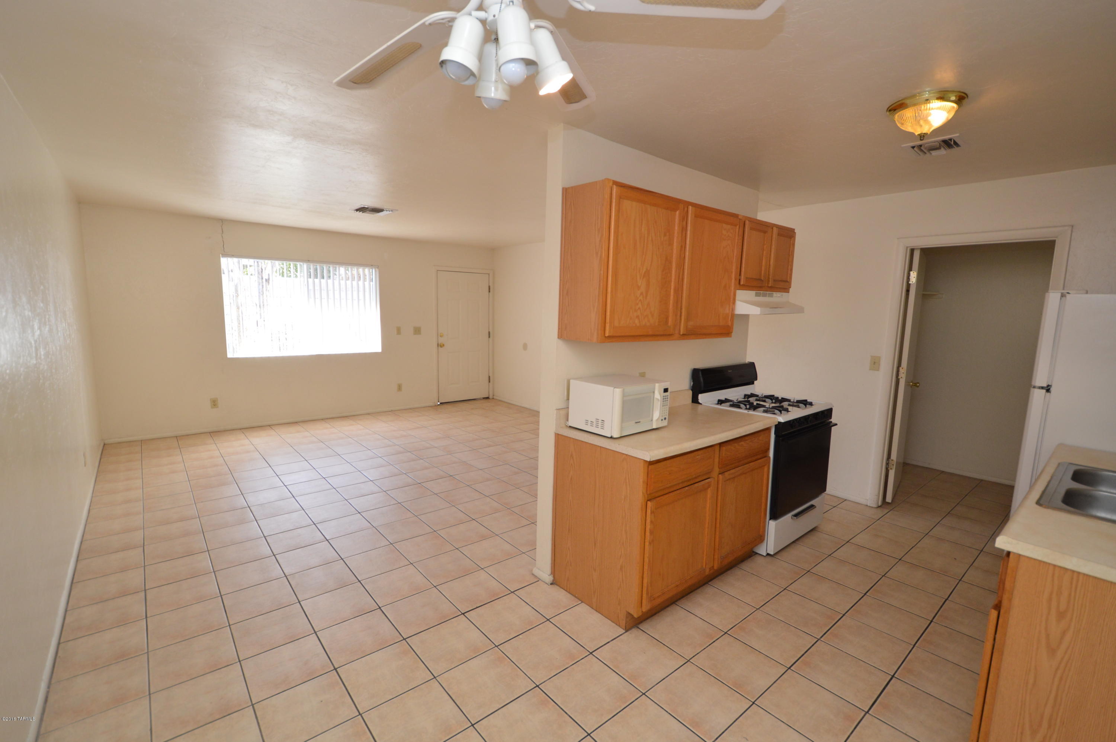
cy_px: 371
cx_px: 558
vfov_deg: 77.2
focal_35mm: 15
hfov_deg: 100.4
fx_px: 465
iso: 400
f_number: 4
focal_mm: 10
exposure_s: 1/60
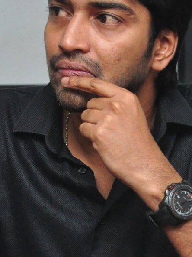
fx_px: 2169
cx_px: 105
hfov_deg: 5.1
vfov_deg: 6.8
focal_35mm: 293
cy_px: 217
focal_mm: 80
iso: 1600
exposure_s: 1/125
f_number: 7.1
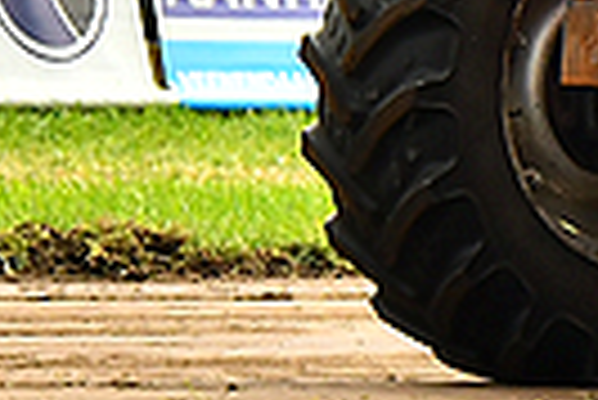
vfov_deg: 1.1
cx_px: 1376
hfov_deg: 1.7
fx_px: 20221
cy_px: -290
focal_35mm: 1216
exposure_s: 1/1000
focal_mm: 135
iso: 500
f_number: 9
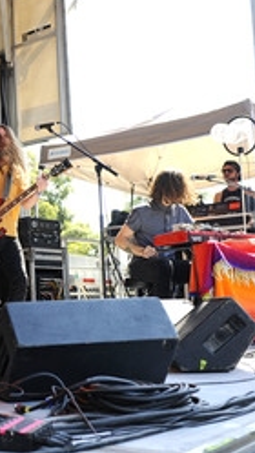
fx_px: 637
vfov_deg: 39.2
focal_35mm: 53
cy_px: 235
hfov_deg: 21.4
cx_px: -29
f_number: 3.5
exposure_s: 1/500
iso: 400
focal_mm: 28
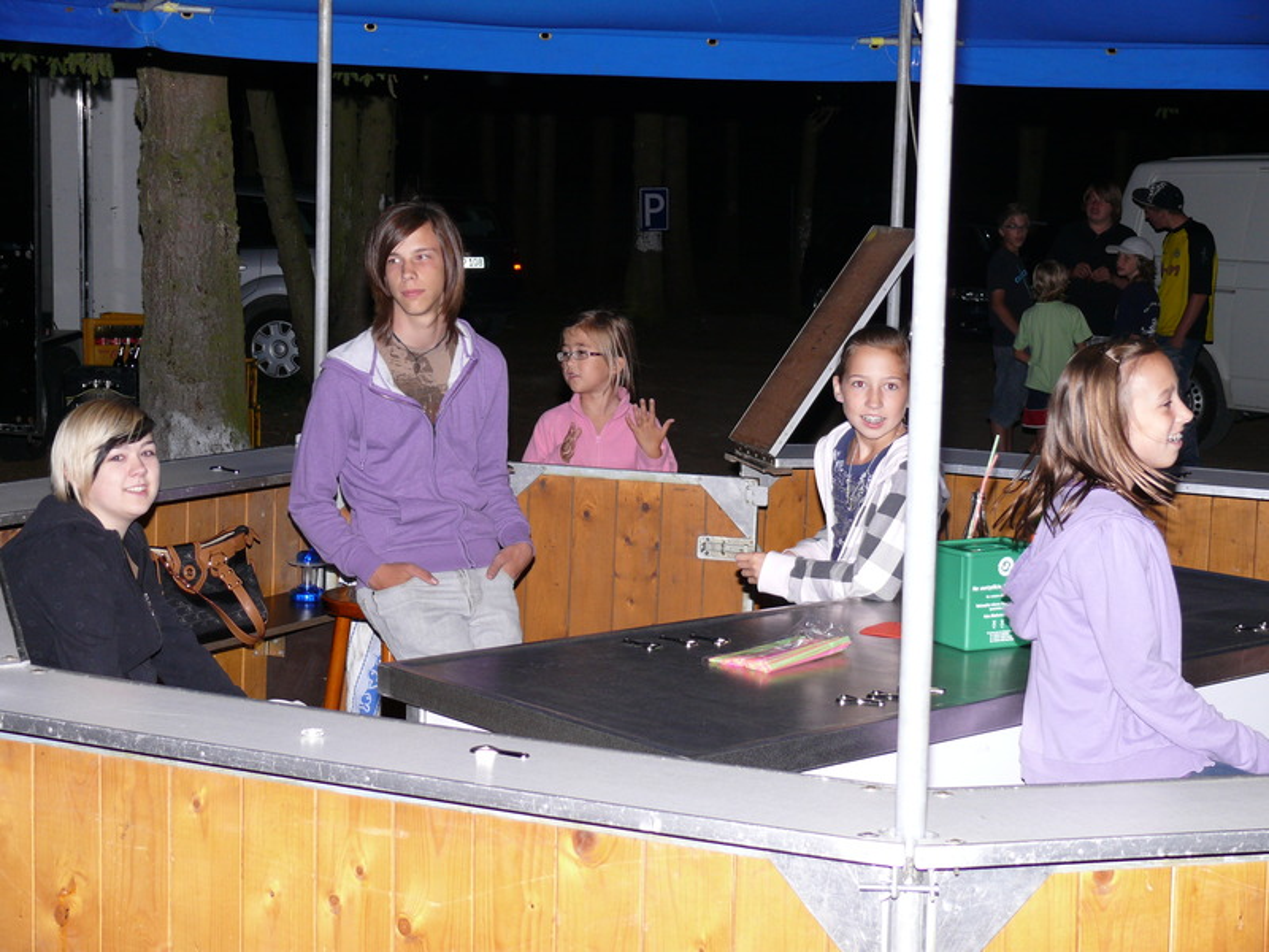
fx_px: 2456
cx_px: 634
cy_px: 476
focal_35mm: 67
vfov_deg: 21.9
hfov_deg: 29.0
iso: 100
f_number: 3.2
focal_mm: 14.2
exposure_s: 1/30
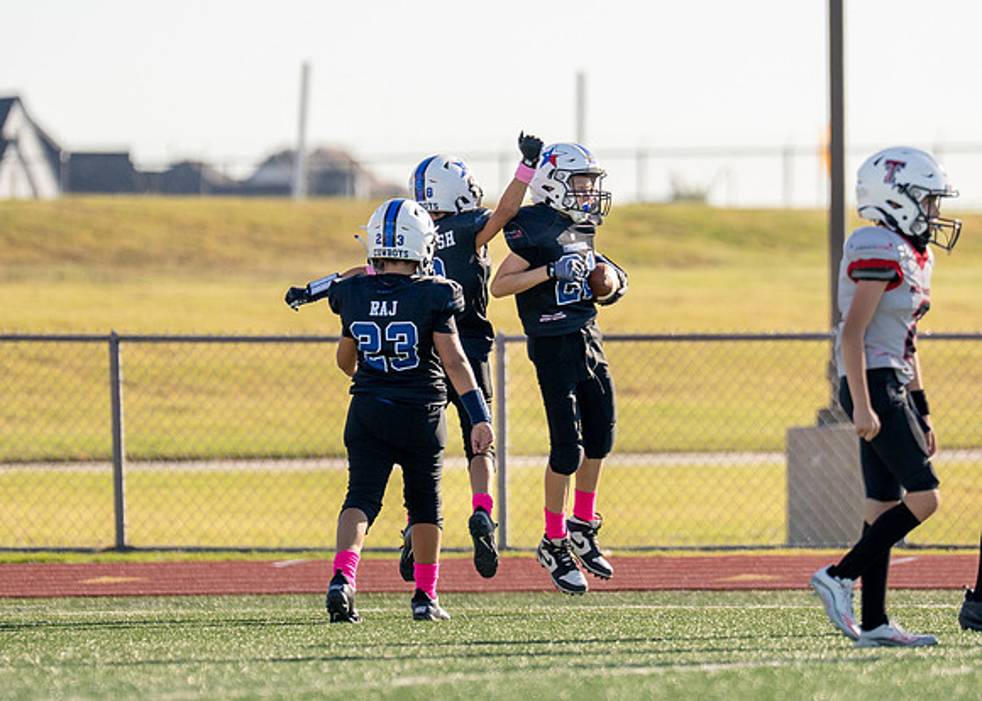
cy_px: 311
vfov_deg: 3.0
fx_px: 13426
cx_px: 579
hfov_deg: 4.2
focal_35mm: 482
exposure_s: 1/2500
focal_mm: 200
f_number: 2.8
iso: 160
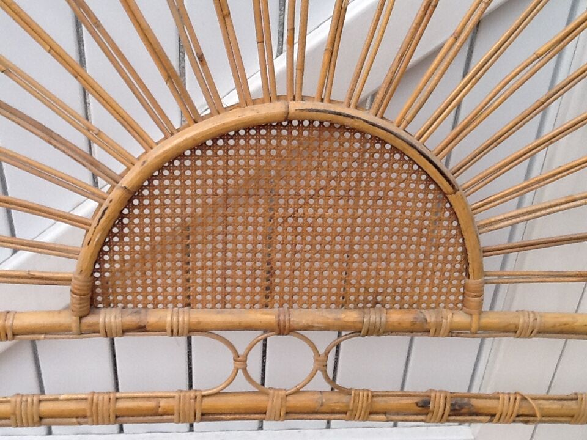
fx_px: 746
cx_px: 294
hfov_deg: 42.9
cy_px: 220
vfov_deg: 32.9
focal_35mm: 44
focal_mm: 2.03
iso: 40
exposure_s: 1/955
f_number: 2.4
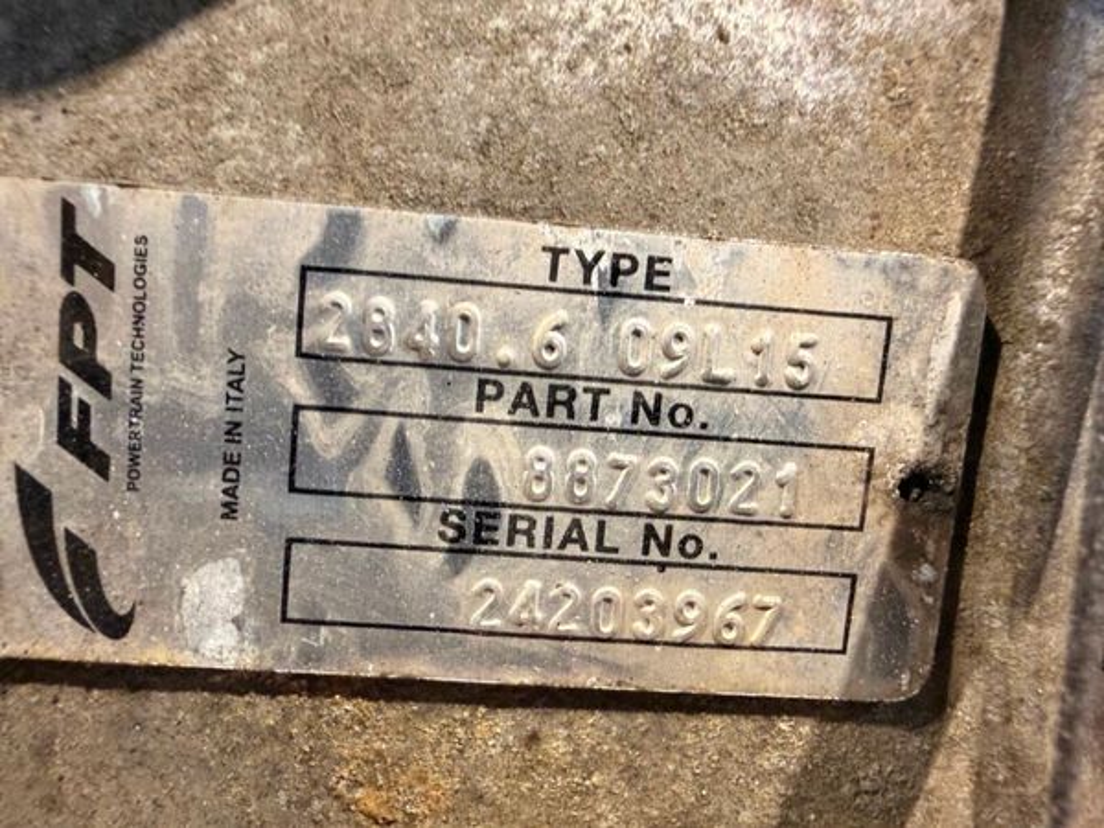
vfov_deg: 56.8
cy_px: 414
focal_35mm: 24
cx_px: 552
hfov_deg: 71.6
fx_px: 765
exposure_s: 1/60
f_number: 2.2
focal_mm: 2.22
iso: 500
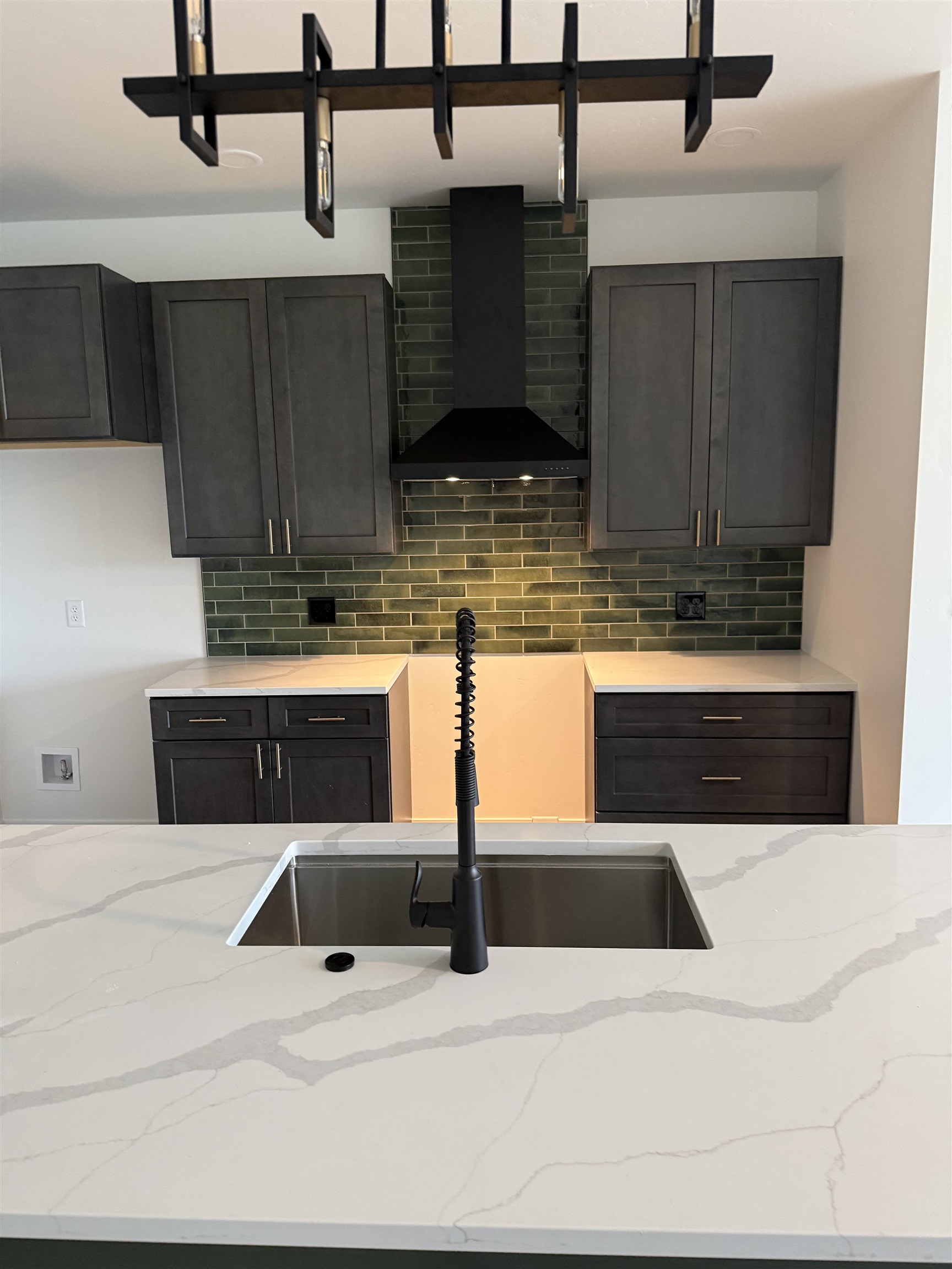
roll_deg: +1.4
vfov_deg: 71.6
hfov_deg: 56.8
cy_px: 634
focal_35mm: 24
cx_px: 476
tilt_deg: -8.3
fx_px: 880
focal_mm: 6.76
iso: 320
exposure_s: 1/60
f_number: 1.78
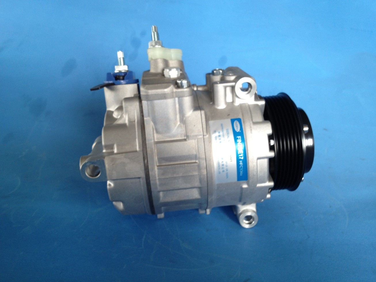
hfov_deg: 52.6
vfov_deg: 40.7
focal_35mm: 35
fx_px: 380
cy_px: 141
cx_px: 188
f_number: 2.4
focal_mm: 4.28
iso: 64
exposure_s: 1/20
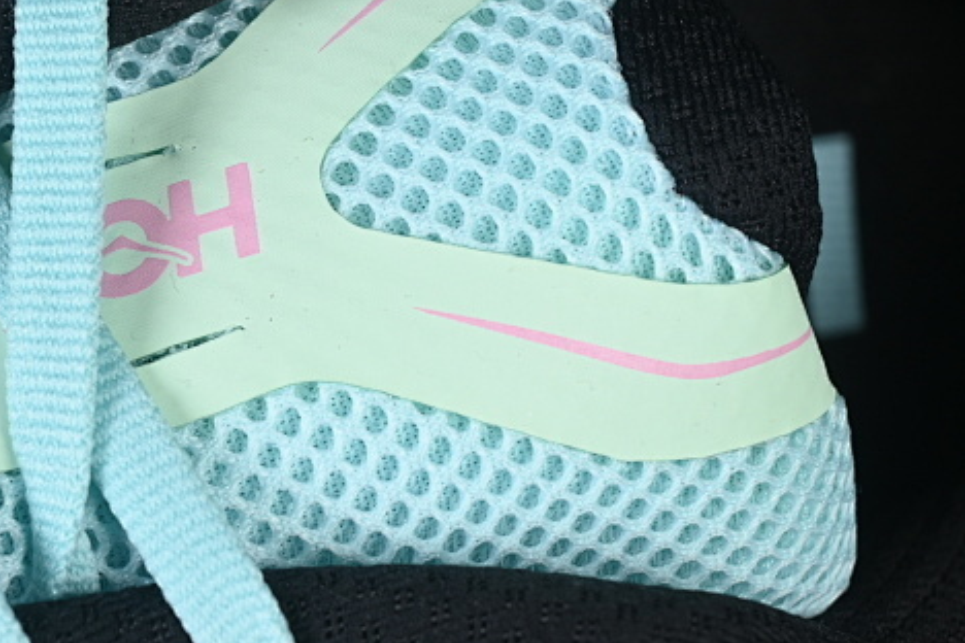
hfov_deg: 11.8
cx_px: 161
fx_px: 4637
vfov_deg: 7.9
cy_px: 369
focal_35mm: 173
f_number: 7.1
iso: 160
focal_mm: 50
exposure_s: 1/80
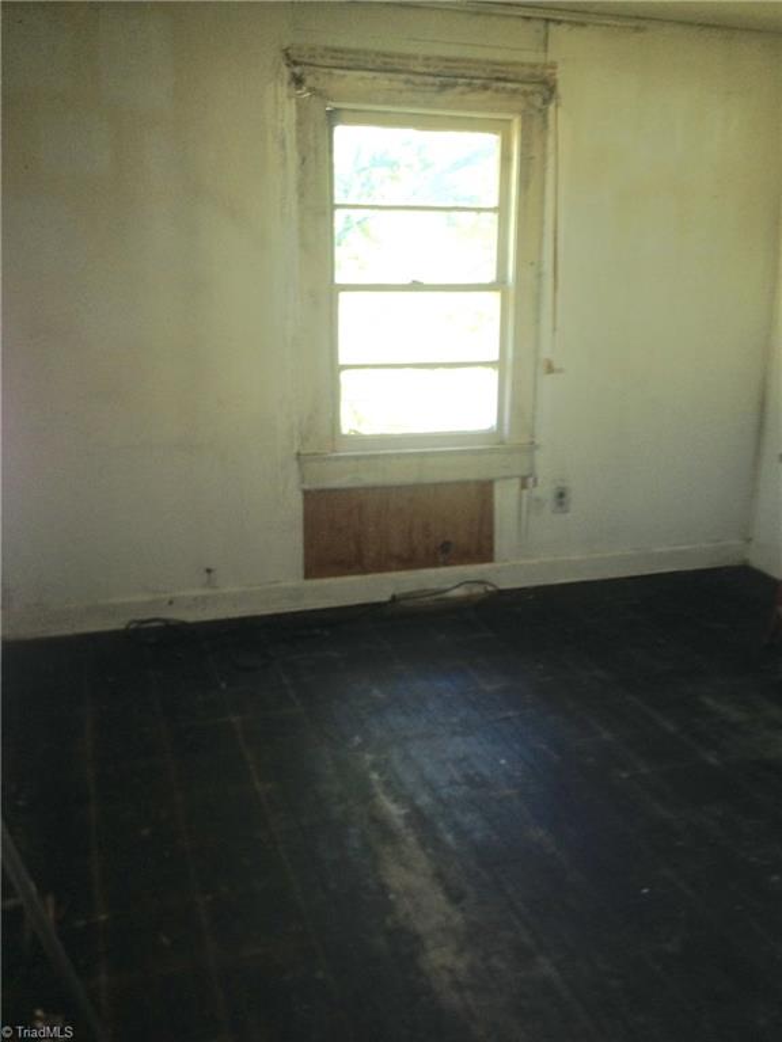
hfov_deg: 42.9
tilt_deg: -13.1
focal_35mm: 33
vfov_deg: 55.4
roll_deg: -2.3
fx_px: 994
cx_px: 391
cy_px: 521
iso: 100
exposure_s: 1/20
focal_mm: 4.12
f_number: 2.4
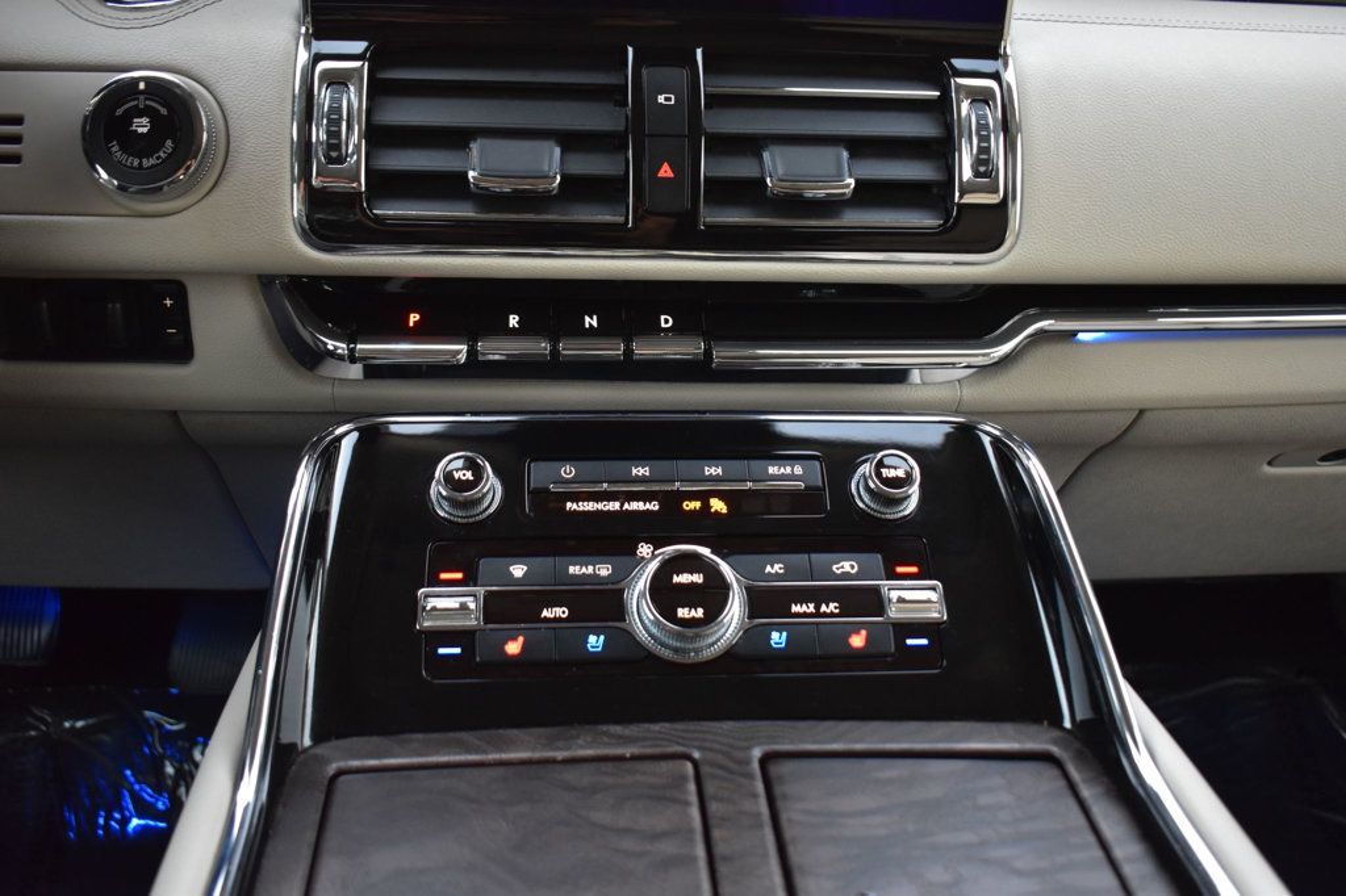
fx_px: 1289
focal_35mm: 34
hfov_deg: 55.1
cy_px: 448
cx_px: 673
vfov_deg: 38.3
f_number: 4.5
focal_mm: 23
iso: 1600
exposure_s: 1/15
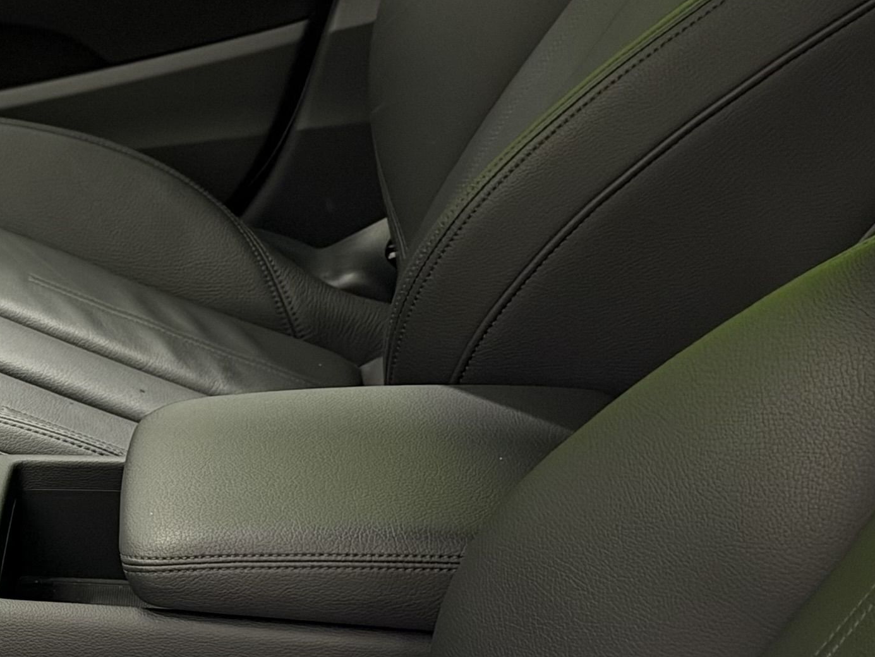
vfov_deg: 14.9
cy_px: 438
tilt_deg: -28.7
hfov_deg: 18.6
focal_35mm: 99
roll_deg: -0.1
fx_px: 2503
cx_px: -226
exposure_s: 1/50
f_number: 1.48
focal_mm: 6.93
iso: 320
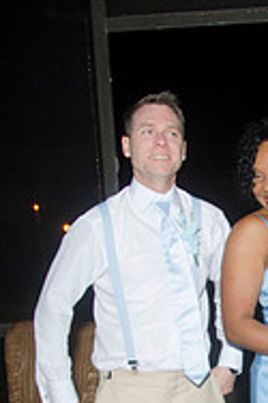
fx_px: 884
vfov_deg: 24.9
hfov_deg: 16.6
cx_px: 309
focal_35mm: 79
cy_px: 364
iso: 400
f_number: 5.6
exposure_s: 1/60
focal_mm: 22
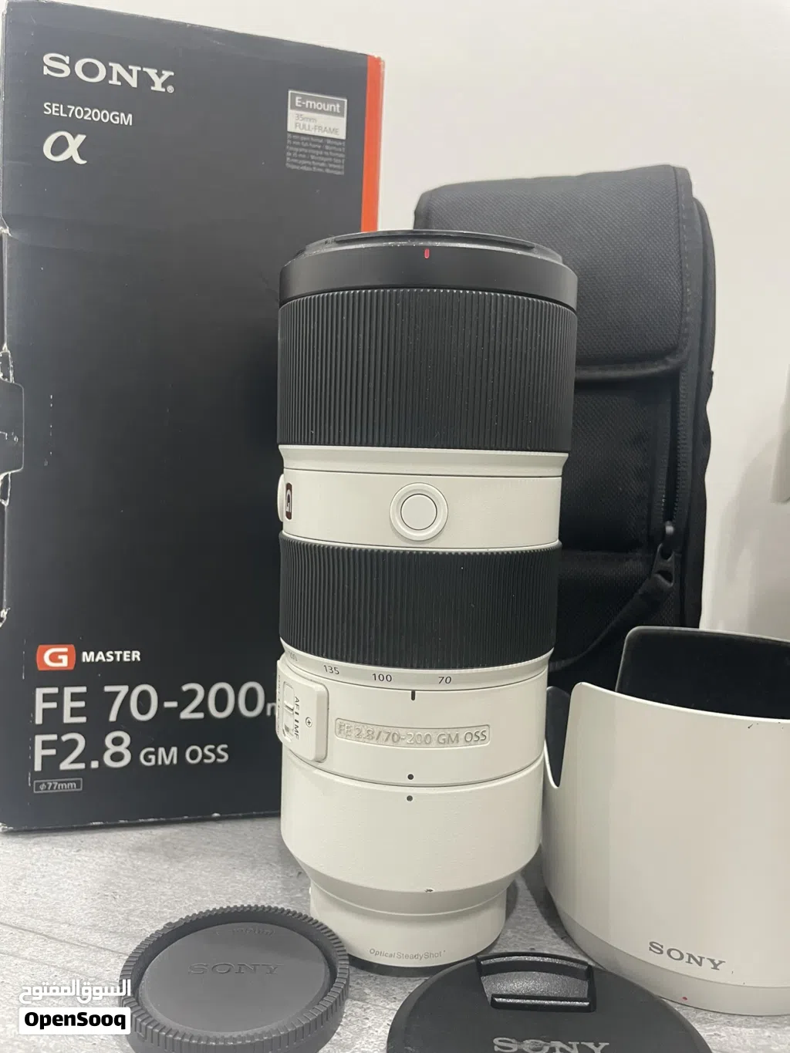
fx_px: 791
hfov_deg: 53.1
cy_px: 526
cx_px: 395
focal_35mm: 26
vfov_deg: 67.3
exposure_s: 1/60
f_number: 1.6
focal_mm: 4.2
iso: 250
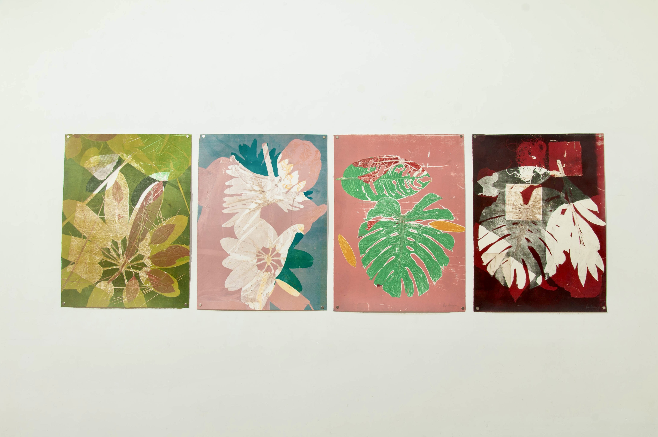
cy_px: 218
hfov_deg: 49.6
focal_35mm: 39
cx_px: 329
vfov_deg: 34.1
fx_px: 712
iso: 100
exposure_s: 1/1.25
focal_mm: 26
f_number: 11
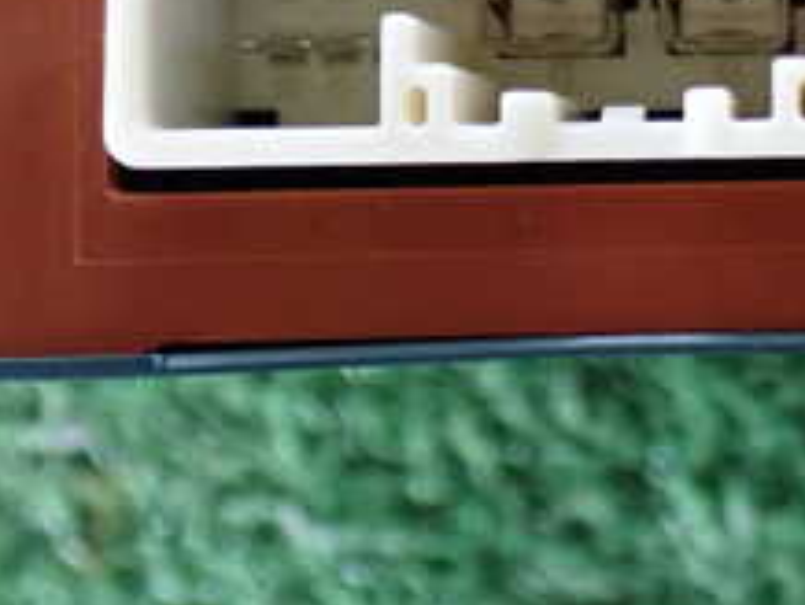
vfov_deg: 14.7
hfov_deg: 19.1
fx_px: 2305
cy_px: 7
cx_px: 857
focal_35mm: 99
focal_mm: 6.37
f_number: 2.5
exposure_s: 1/40
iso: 800
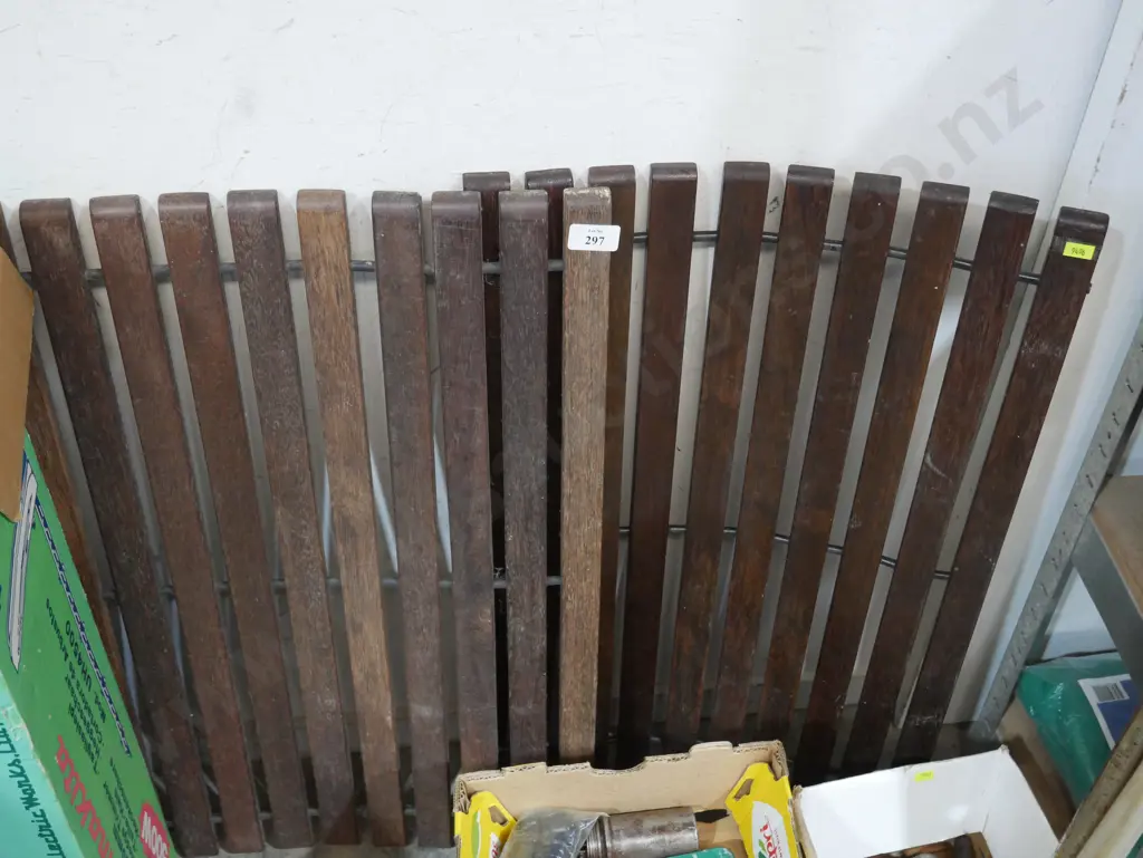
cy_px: 429
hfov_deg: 46.8
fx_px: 1321
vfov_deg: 36.0
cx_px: 572
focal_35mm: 40
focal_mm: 20
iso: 1600
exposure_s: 1/60
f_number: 4.5
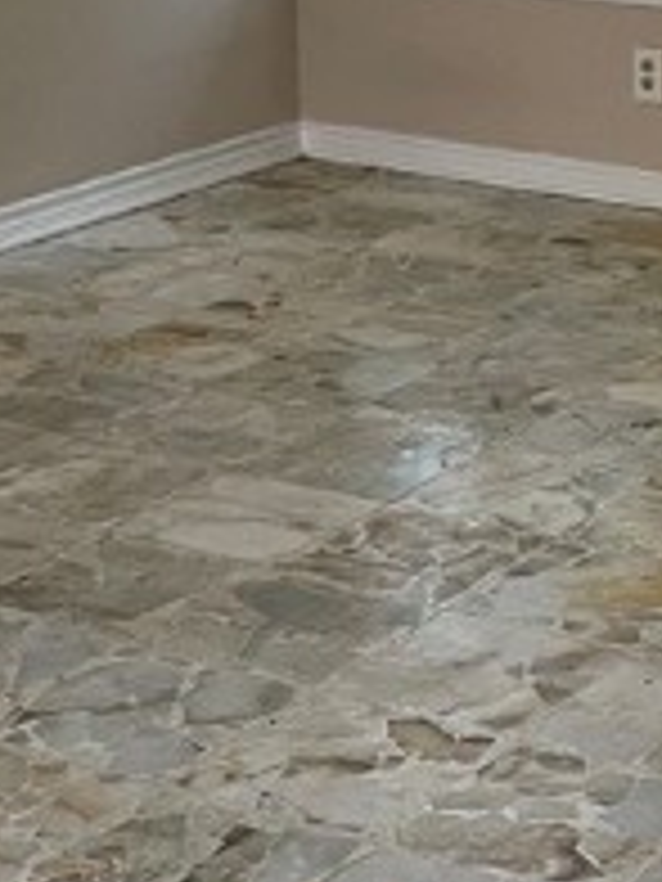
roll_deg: -1.3
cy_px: 158
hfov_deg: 14.0
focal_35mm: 102
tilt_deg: -13.1
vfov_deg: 19.0
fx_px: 2601
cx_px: 820
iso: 125
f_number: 1.6
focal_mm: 4.2
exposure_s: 1/82
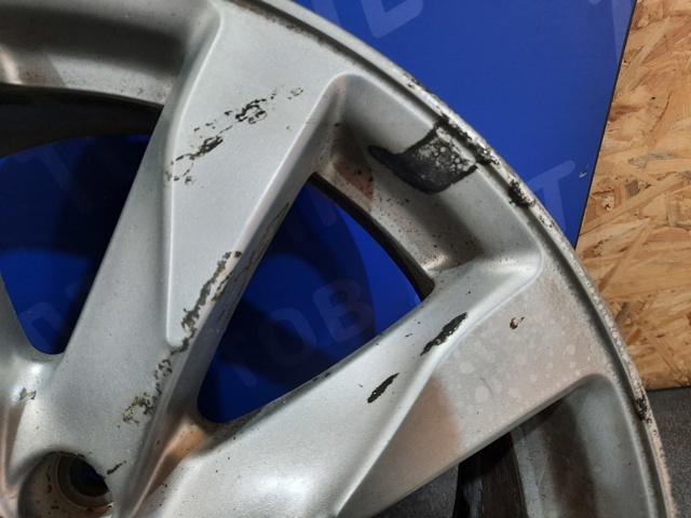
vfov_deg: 54.9
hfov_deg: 69.4
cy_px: 259
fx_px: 499
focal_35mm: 25
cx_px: 346
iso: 320
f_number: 2
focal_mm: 4.6
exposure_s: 1/33
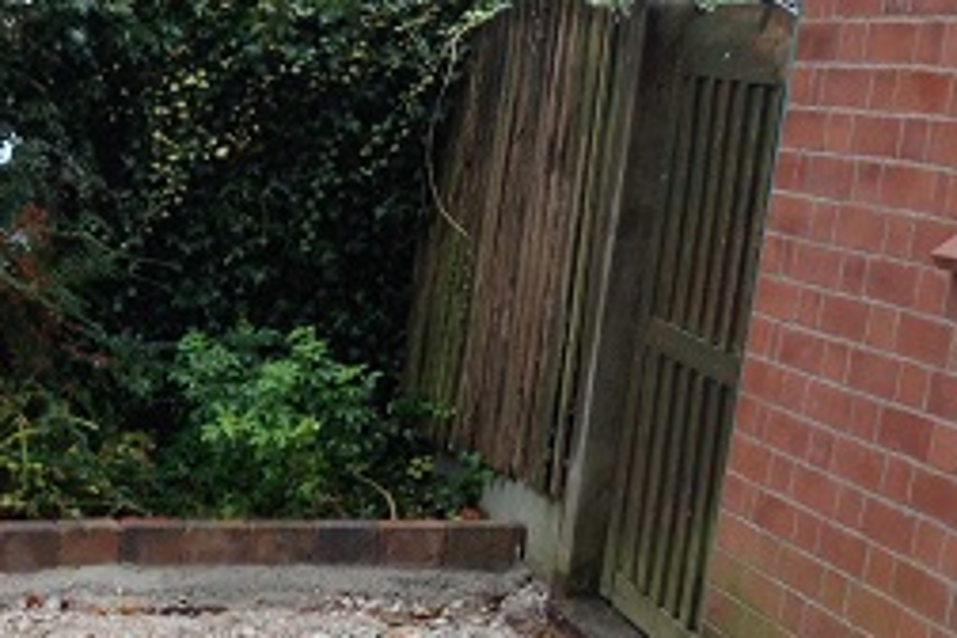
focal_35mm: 87
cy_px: 790
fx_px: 2313
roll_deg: -0.6
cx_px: -220
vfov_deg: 15.1
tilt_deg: -21.0
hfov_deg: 21.5
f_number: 2.4
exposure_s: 1/120
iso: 80
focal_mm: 4.12
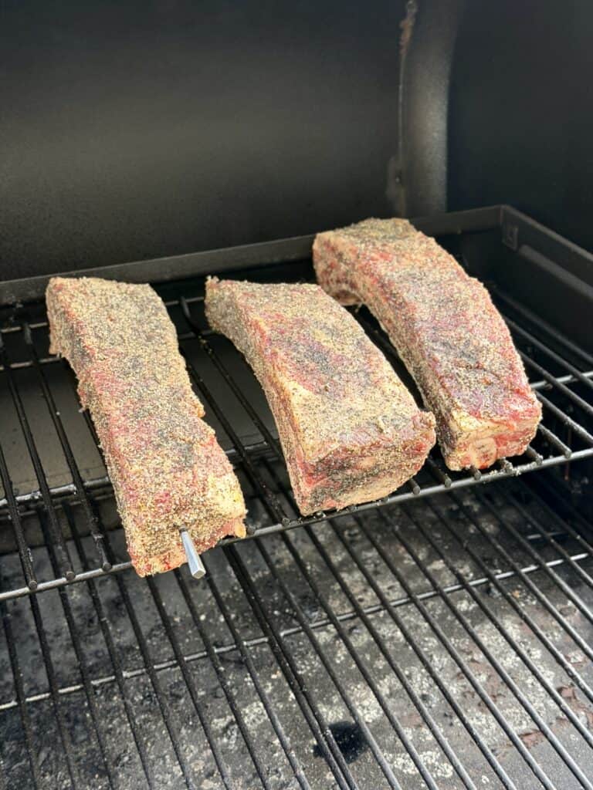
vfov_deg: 39.7
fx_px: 1096
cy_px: 395
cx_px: 296
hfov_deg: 30.3
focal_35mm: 48
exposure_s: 1/119
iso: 100
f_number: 1.78
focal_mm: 6.76
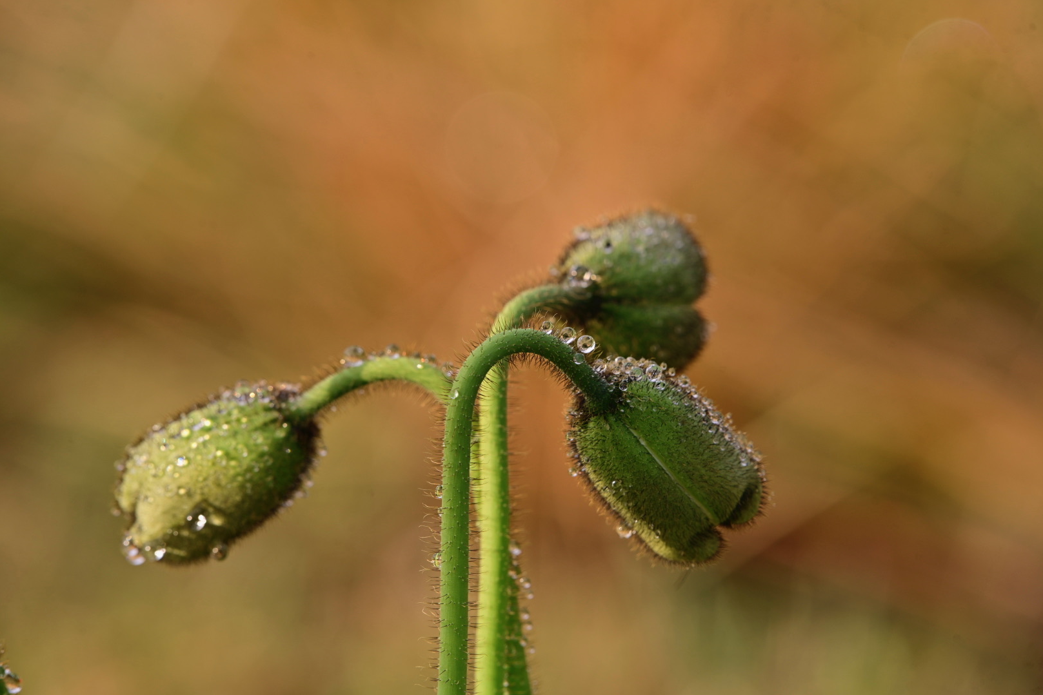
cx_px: 522
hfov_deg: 4.1
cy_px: 348
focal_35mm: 501
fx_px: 14514
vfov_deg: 2.7
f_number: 8
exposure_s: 1/80
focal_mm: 500
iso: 100
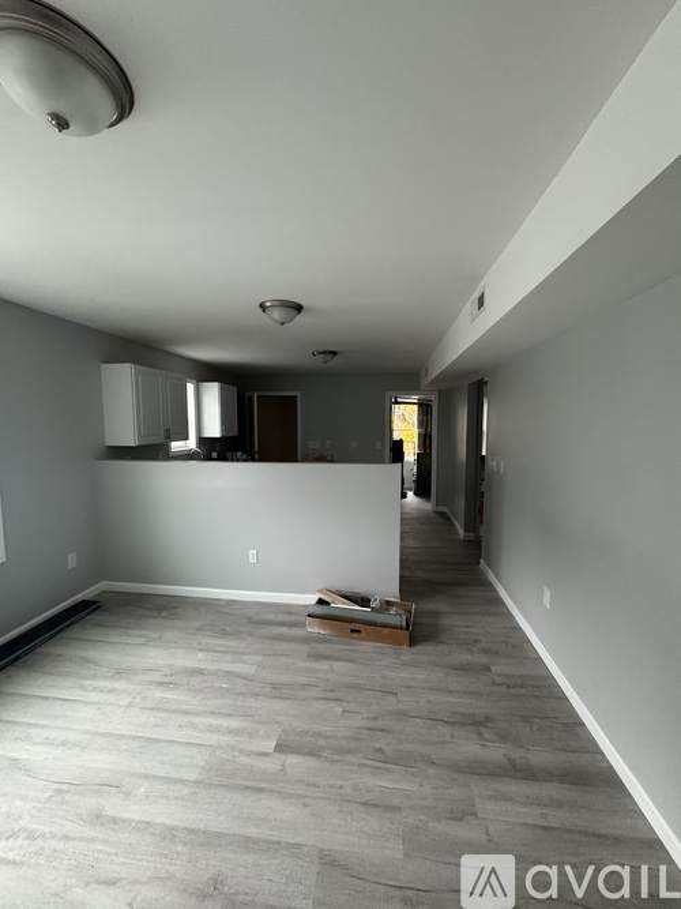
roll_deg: +0.0
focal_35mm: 14
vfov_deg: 102.1
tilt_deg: -5.8
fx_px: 367
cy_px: 454
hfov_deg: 85.7
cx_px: 340
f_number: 2.2
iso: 500
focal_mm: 2.22
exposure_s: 1/60
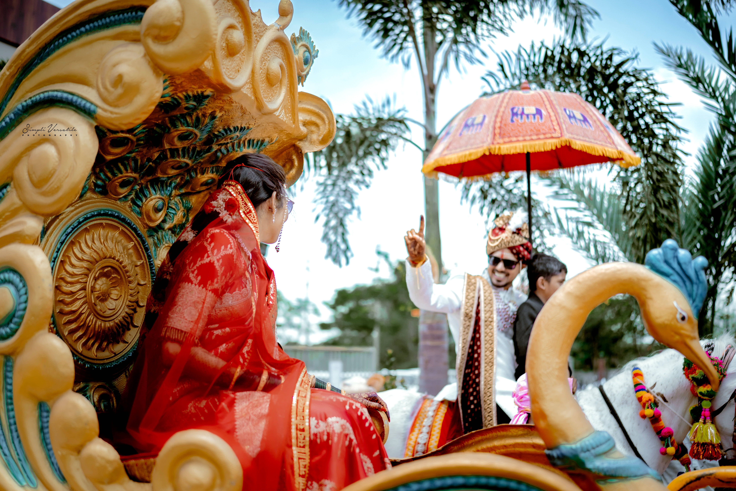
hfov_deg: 54.4
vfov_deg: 37.9
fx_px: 715
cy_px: 246
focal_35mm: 35
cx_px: 368
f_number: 1.4
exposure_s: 1/4000
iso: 250
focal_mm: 35
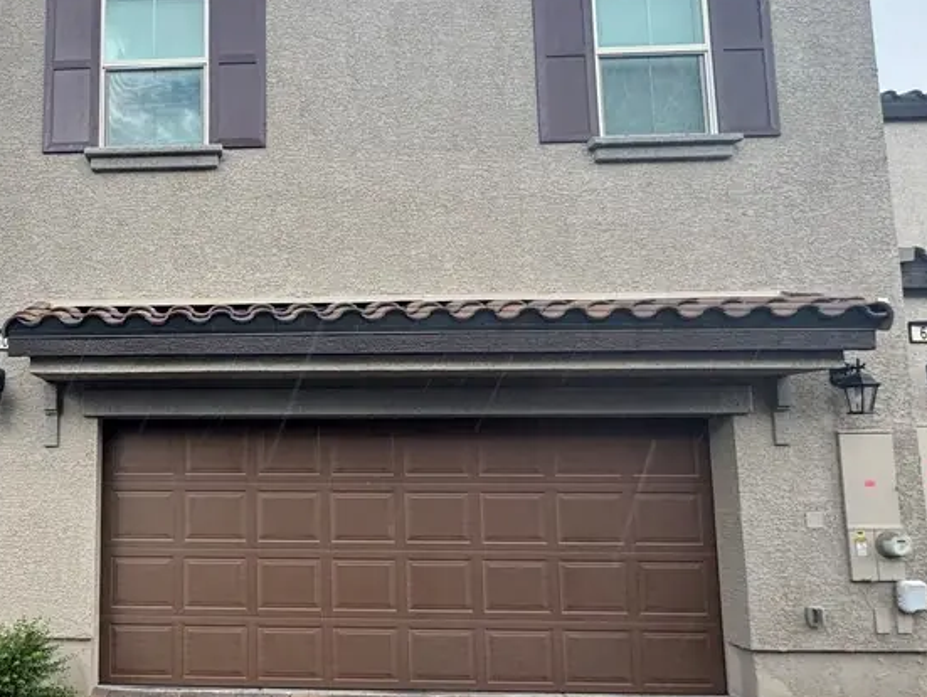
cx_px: 192
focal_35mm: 26
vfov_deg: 52.7
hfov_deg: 61.9
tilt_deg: +2.5
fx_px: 697
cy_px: 419
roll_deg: +1.8
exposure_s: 1/151
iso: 40
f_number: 2.2
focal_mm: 2.22
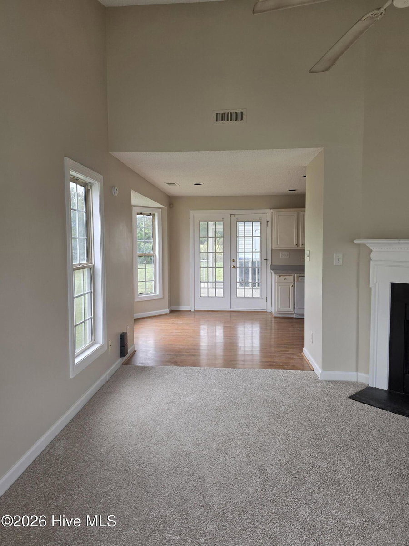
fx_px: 362
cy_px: 273
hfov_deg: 58.9
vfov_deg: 73.9
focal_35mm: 23
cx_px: 204
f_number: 1.4
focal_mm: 6.5
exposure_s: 1/180
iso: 80
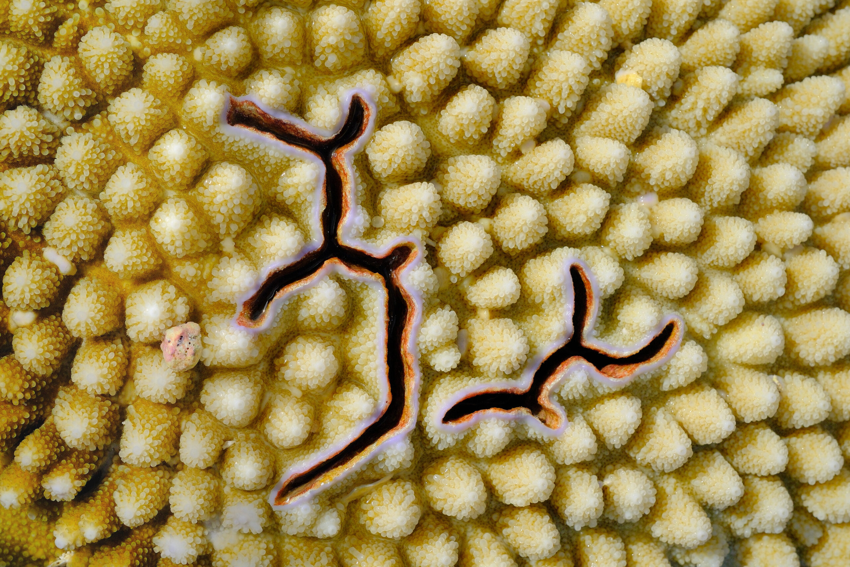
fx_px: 1511
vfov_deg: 21.2
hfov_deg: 31.4
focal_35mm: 64
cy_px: 284
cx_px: 425
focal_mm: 42.7
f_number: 8
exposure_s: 1/1900
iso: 640
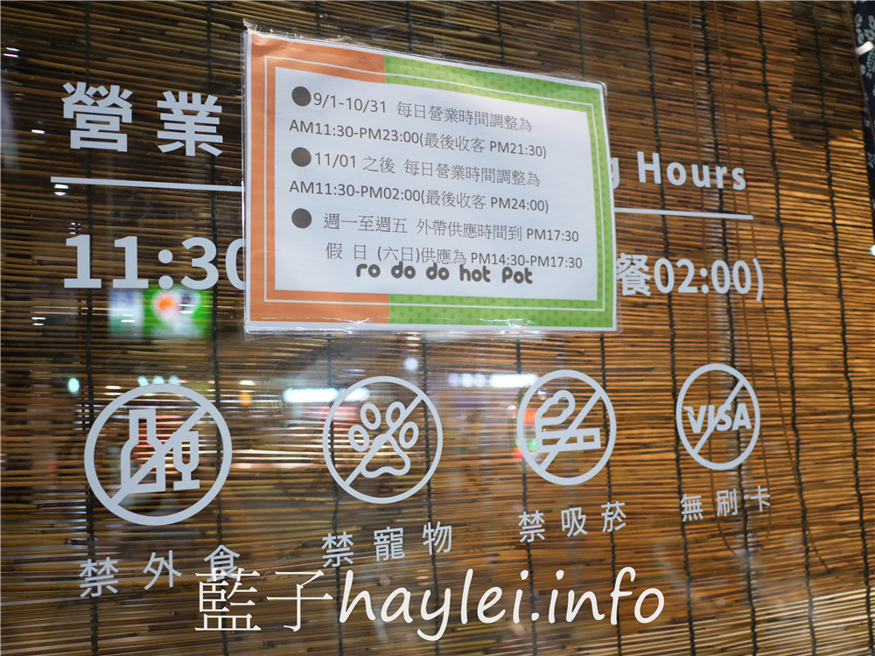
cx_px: 438
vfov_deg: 46.8
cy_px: 328
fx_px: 758
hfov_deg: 60.0
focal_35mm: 30
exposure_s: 1/60
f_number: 1.7
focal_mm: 15
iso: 1600
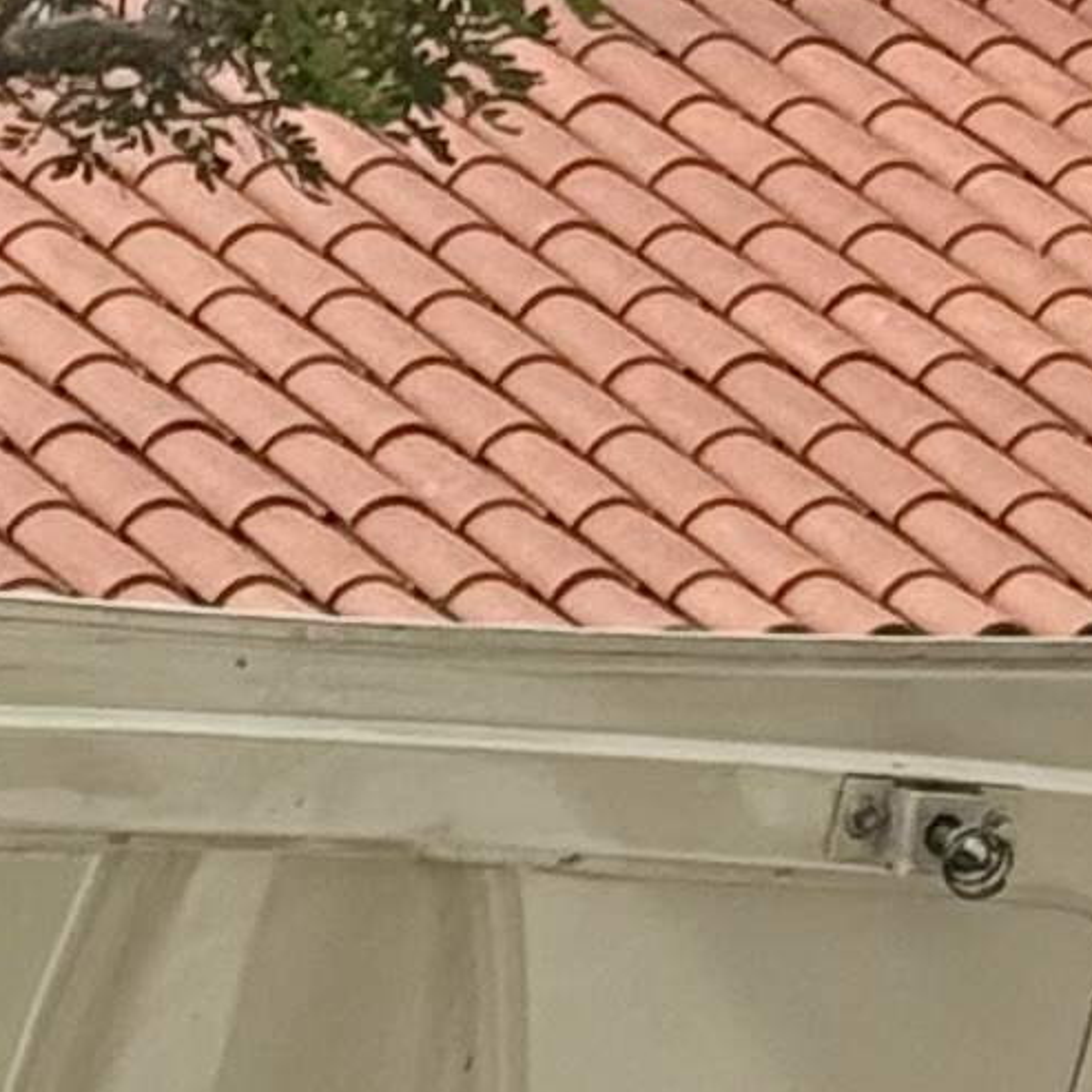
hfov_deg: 4.9
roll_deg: +1.2
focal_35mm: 347
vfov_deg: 4.8
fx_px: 12385
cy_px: 3059
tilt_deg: -9.4
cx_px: 2310
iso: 100
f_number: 1.78
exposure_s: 1/1222
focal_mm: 6.76
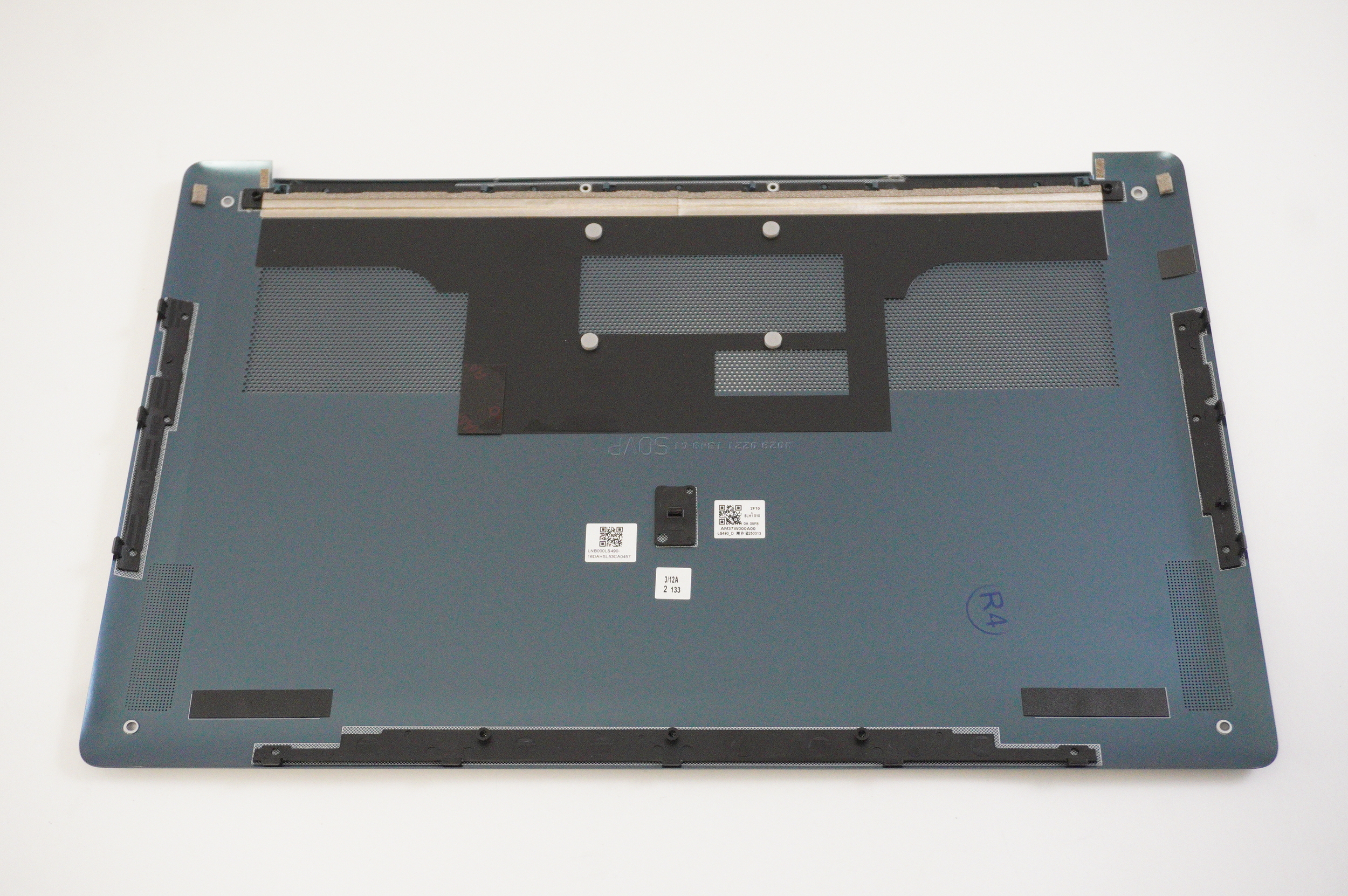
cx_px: 674
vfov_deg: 28.9
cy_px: 448
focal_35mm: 46
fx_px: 1740
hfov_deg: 42.4
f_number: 5.6
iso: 5000
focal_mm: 31
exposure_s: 1/200
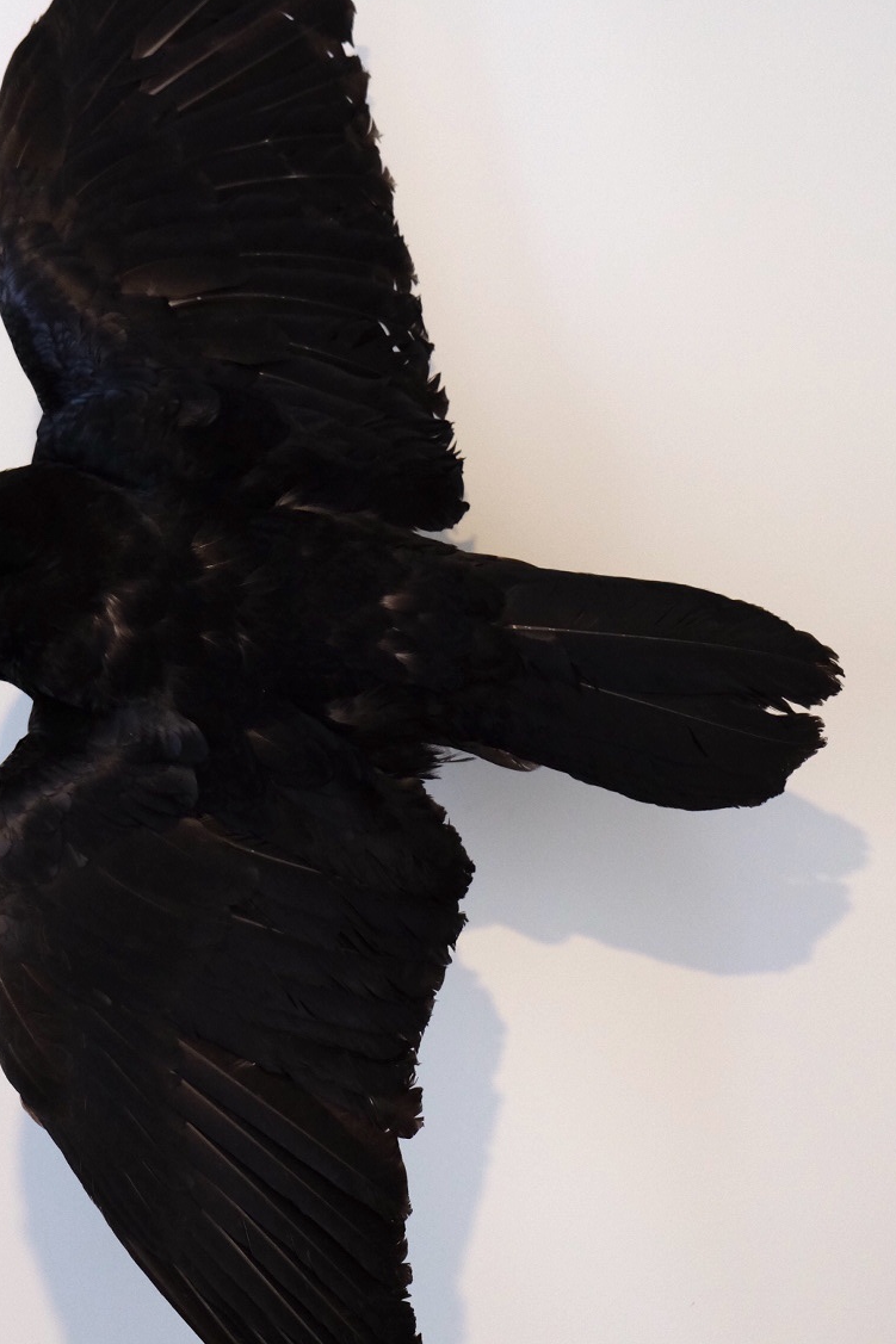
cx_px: 264
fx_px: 1942
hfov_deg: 25.8
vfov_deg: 38.1
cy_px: 590
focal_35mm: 52
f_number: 3.2
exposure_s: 1/125
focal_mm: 22.3
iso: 1600
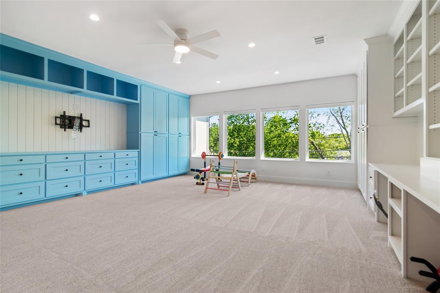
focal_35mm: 16
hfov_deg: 95.0
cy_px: 146
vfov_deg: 72.0
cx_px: 220
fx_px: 202
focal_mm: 11
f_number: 8
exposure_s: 1/60
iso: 250
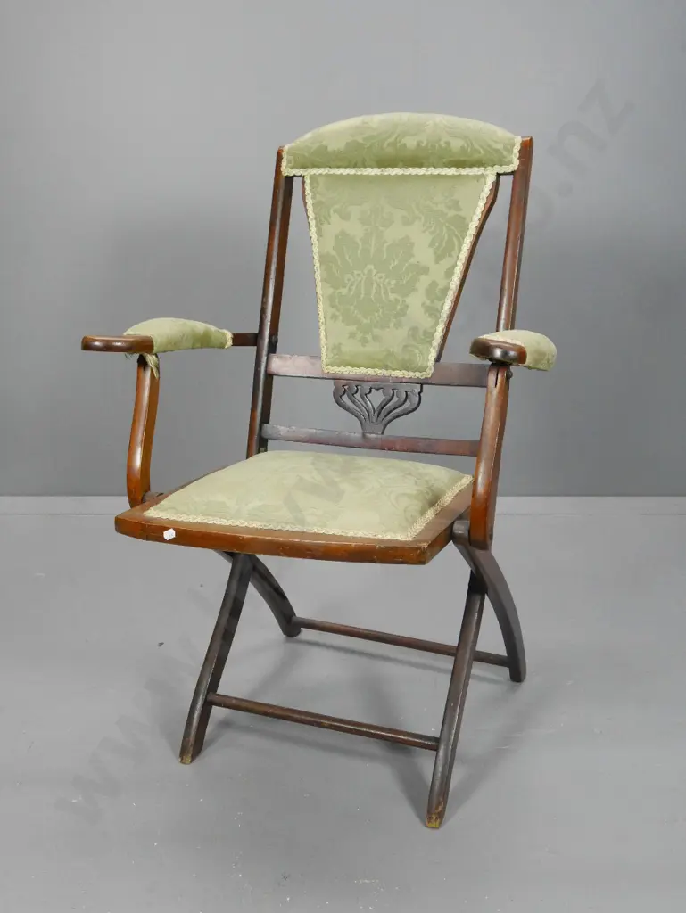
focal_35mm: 36
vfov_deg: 51.3
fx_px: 950
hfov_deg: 39.7
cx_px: 343
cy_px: 456
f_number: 5.6
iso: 3200
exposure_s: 1/160
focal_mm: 18
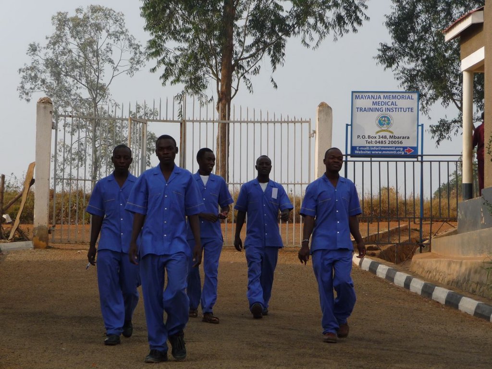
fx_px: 1819
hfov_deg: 15.4
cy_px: 184
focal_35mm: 128
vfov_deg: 11.6
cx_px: 246
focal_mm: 21.8
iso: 100
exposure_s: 1/640
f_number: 4.7
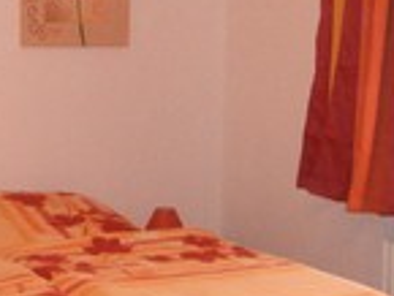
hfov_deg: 19.7
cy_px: 111
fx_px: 1128
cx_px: 92
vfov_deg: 14.9
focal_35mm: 99
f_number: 4
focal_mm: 4.8
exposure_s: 1/40
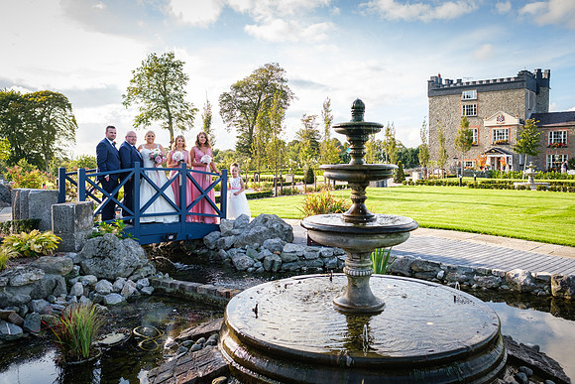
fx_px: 426
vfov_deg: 48.5
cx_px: 286
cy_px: 178
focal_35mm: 27
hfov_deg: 68.1
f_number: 3.2
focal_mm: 16
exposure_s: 1/500
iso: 200
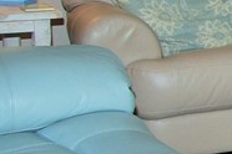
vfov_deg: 9.8
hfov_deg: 11.3
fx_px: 902
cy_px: 61
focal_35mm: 140
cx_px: 614
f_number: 4
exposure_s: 1/60
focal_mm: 16
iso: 200
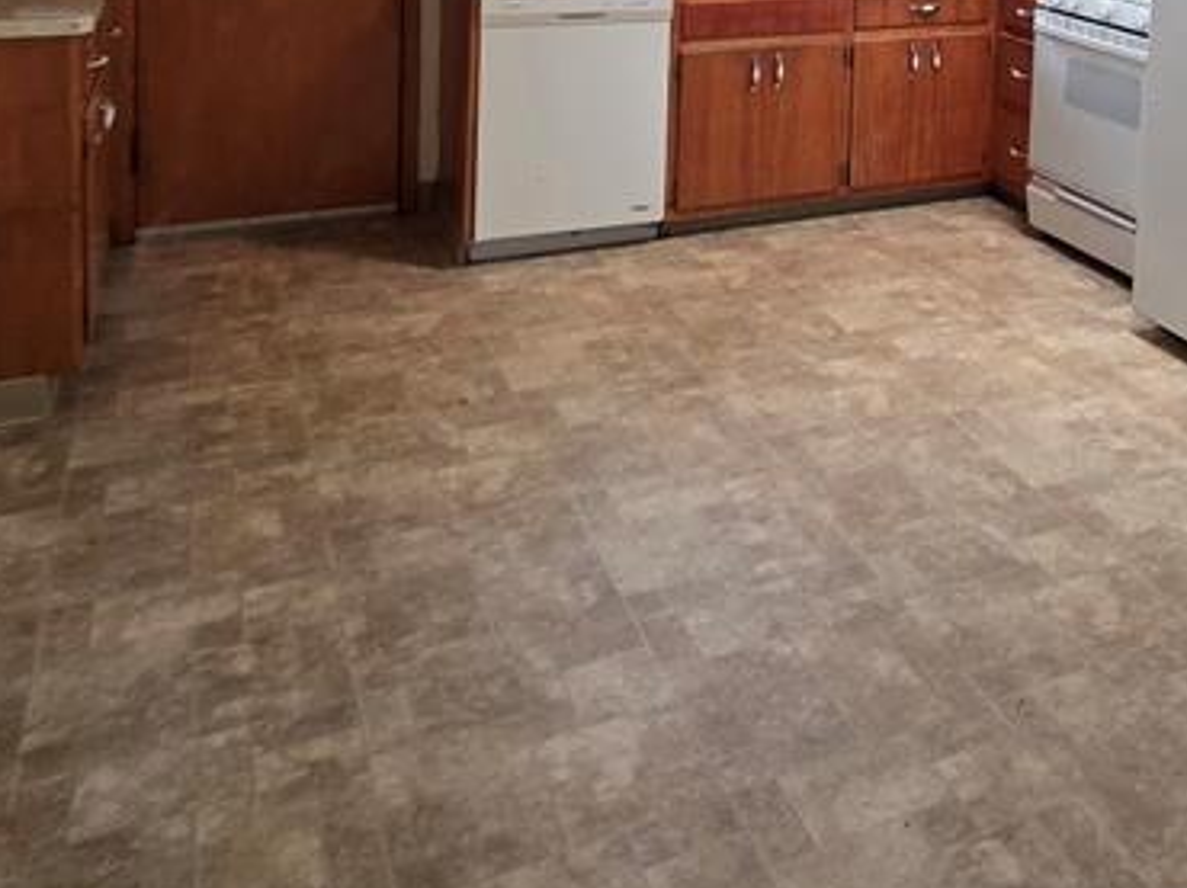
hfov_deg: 49.1
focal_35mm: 36
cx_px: 905
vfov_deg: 34.1
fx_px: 1234
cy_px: -96
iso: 200
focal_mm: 2.2
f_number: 1.9
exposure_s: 1/120
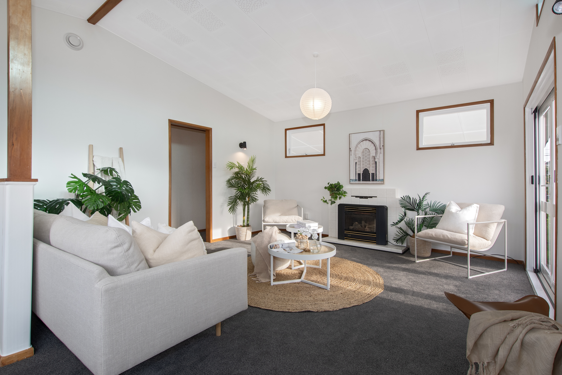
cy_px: 188
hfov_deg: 95.0
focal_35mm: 16
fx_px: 258
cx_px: 281
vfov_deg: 72.1
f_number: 8
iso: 200
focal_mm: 11
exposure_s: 1/20
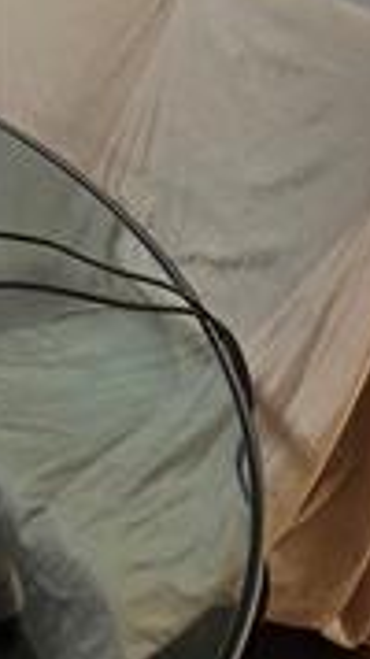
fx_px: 1065
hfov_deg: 14.1
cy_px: -218
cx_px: -496
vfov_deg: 27.9
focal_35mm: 61
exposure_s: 1/60
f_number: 2.2
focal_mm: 2.2
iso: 200
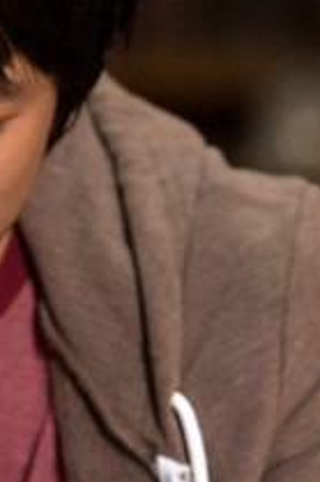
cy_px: 274
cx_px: -129
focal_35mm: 518
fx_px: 6918
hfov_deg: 2.6
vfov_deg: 4.0
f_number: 2.8
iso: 2000
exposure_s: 1/100
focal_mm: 135
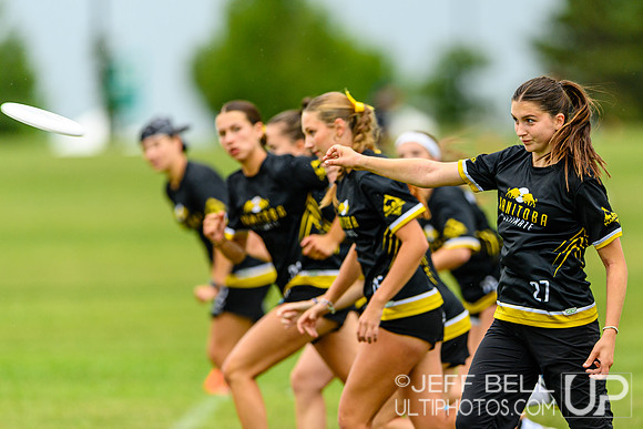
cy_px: 260
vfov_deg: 2.4
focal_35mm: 584
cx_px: 393
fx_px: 10440
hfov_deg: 3.5
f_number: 3.2
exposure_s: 1/1250
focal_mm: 400
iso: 400
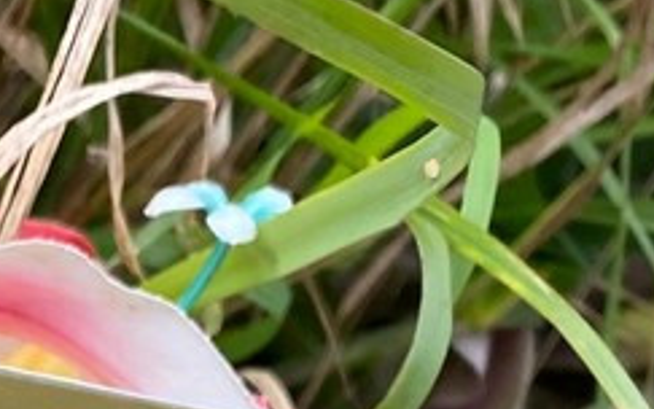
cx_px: -560
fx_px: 2906
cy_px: 1353
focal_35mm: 163
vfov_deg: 7.0
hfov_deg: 11.8
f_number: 1.8
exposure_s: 1/183
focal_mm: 4.25
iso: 32
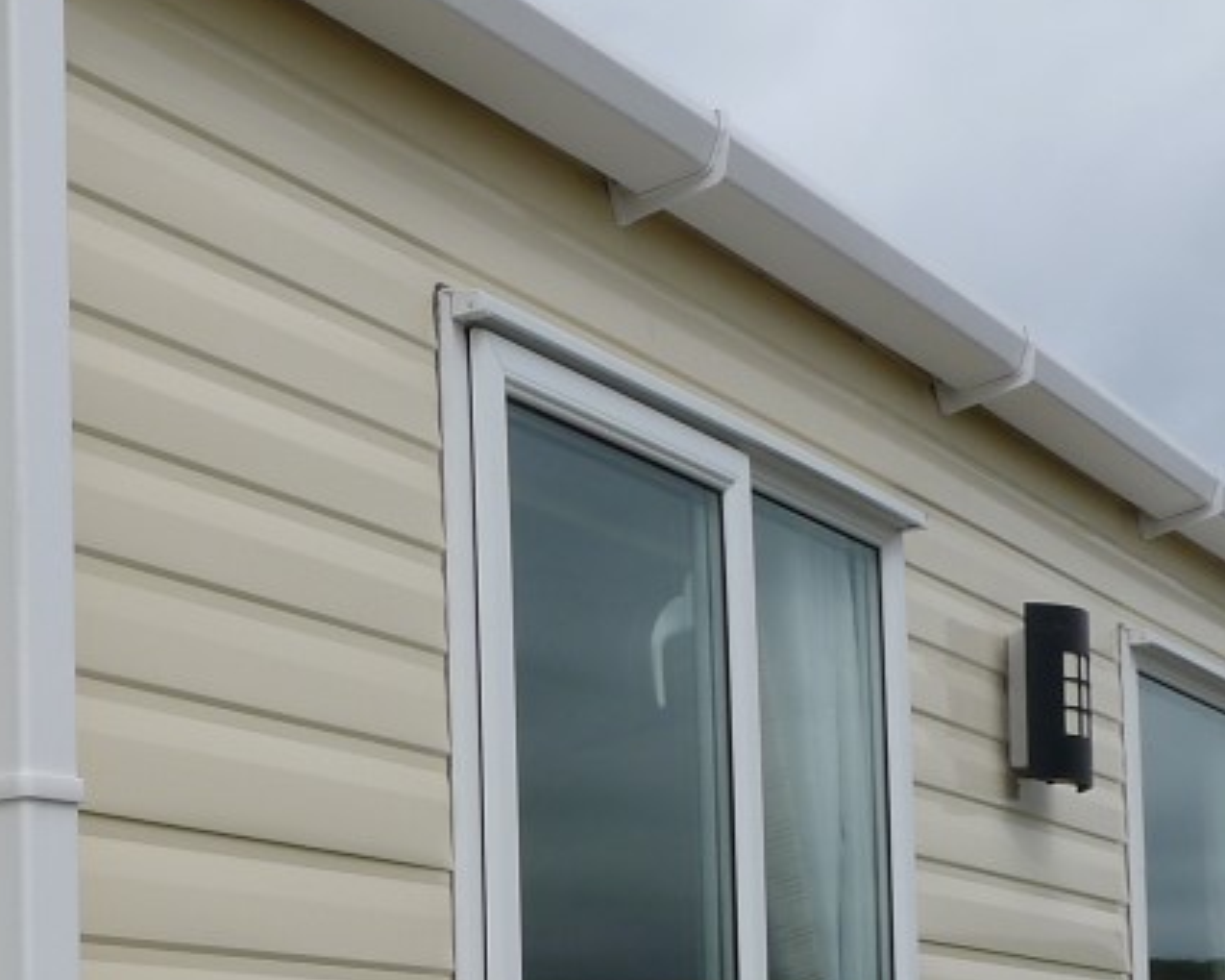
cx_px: -388
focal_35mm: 61
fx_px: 2212
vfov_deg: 23.5
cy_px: 1064
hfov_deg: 26.2
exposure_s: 1/800
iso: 80
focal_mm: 5.1
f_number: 4
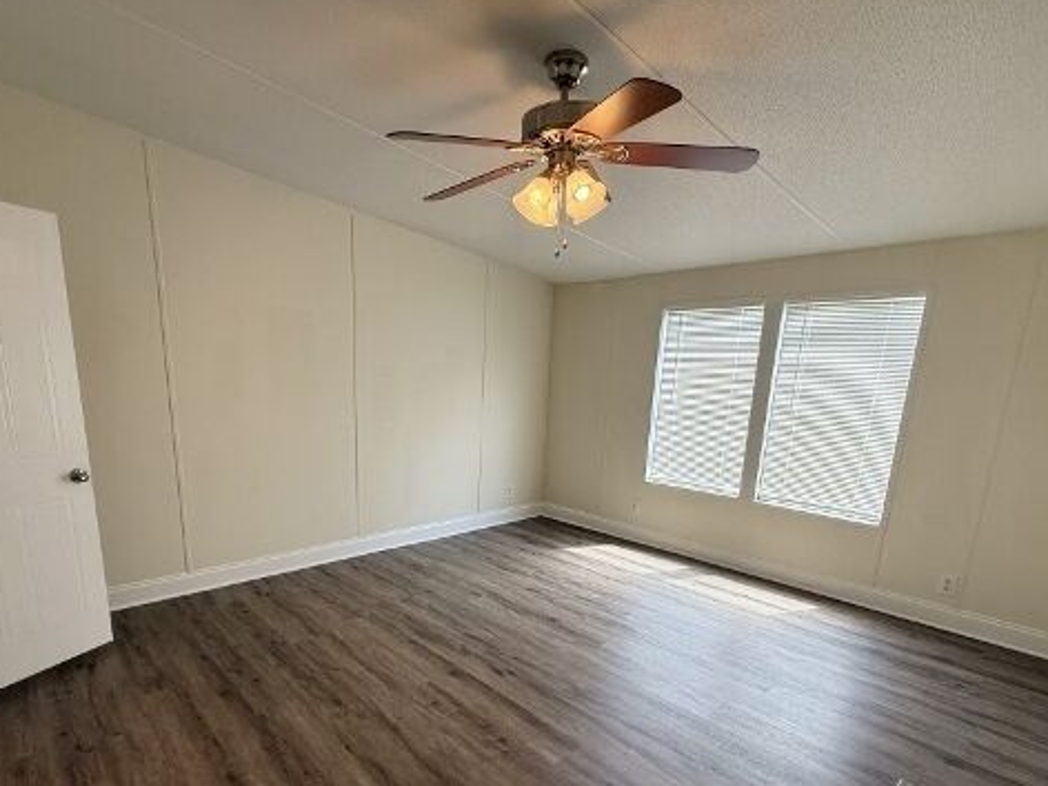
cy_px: 504
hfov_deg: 84.3
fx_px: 575
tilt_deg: -14.0
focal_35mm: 19
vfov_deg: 67.3
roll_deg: -1.0
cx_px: 464
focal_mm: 2.22
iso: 160
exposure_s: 1/120
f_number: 2.2
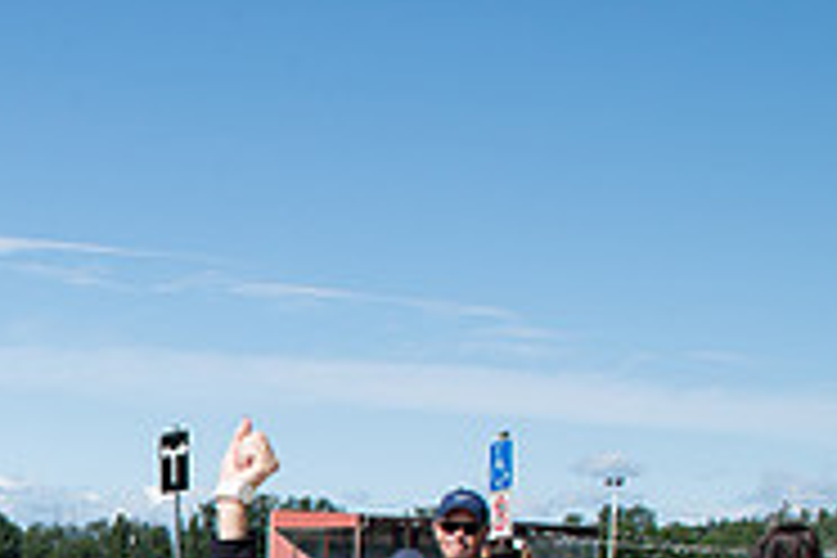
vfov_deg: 15.6
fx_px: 1883
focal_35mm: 81
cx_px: -288
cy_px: 817
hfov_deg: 22.2
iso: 250
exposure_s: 1/400
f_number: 11
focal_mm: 26
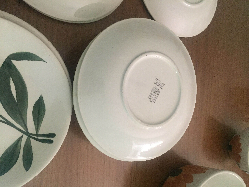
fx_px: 209
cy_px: 94
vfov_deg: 48.2
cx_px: 124
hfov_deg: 61.7
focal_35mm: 29
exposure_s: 1/25
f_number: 2.2
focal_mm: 4.15
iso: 250
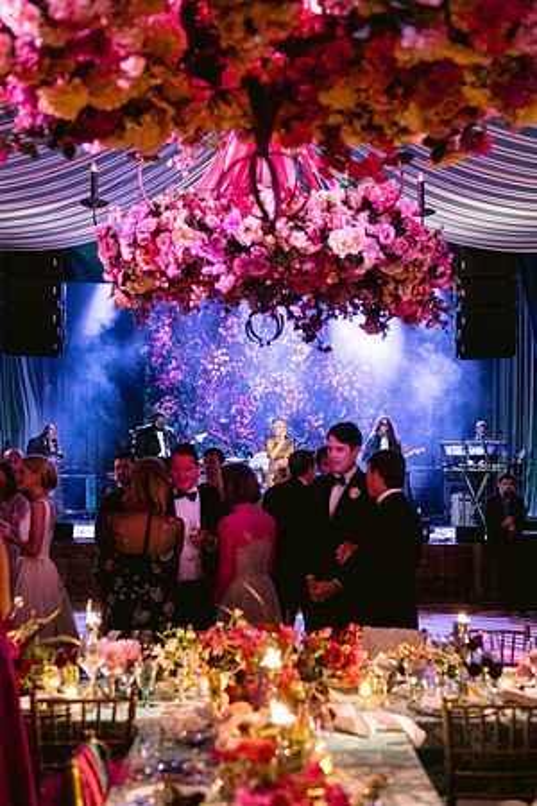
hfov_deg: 27.0
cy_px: 403
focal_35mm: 50
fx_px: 1119
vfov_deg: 39.6
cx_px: 268
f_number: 2.8
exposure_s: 1/30
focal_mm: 50
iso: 3200
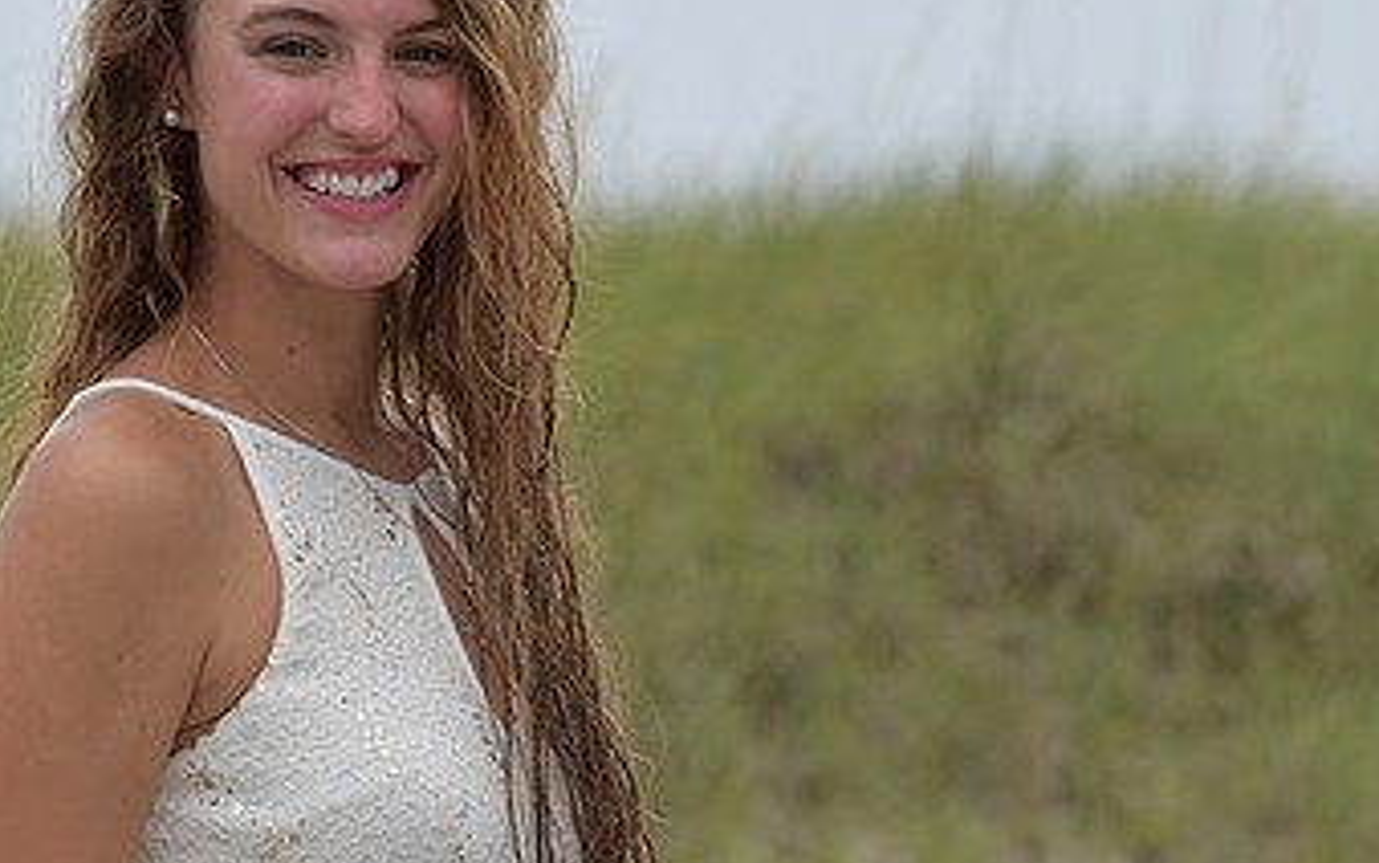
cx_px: 710
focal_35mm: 327
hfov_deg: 6.4
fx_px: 12287
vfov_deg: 4.0
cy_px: 643
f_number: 8
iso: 200
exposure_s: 1/250
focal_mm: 125
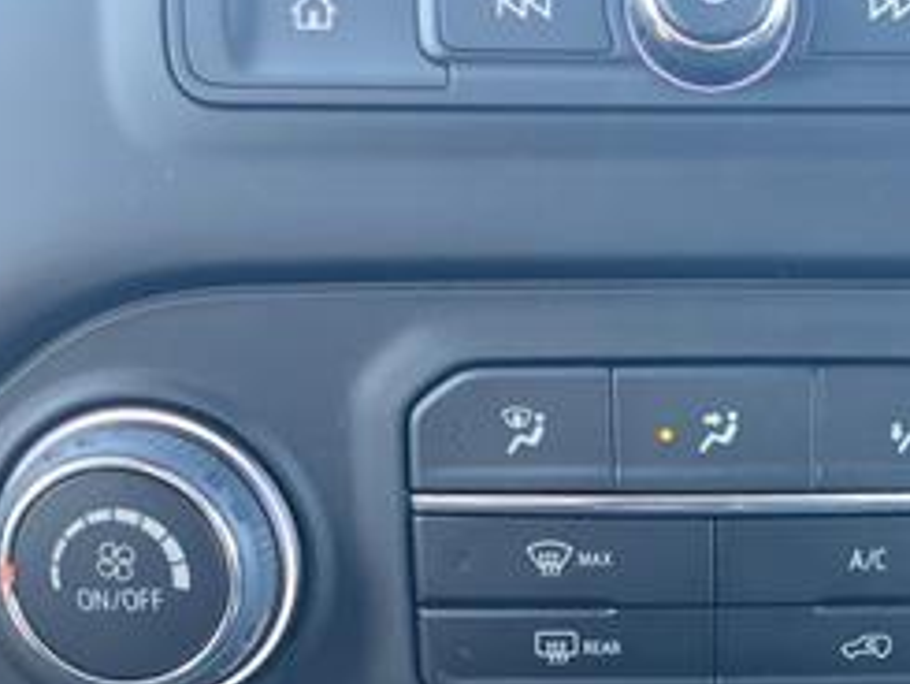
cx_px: 713
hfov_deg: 28.0
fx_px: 1788
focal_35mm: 68
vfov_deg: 20.3
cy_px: 814
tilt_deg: -24.4
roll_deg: -0.4
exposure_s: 1/60
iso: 500
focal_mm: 4.2
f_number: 1.6
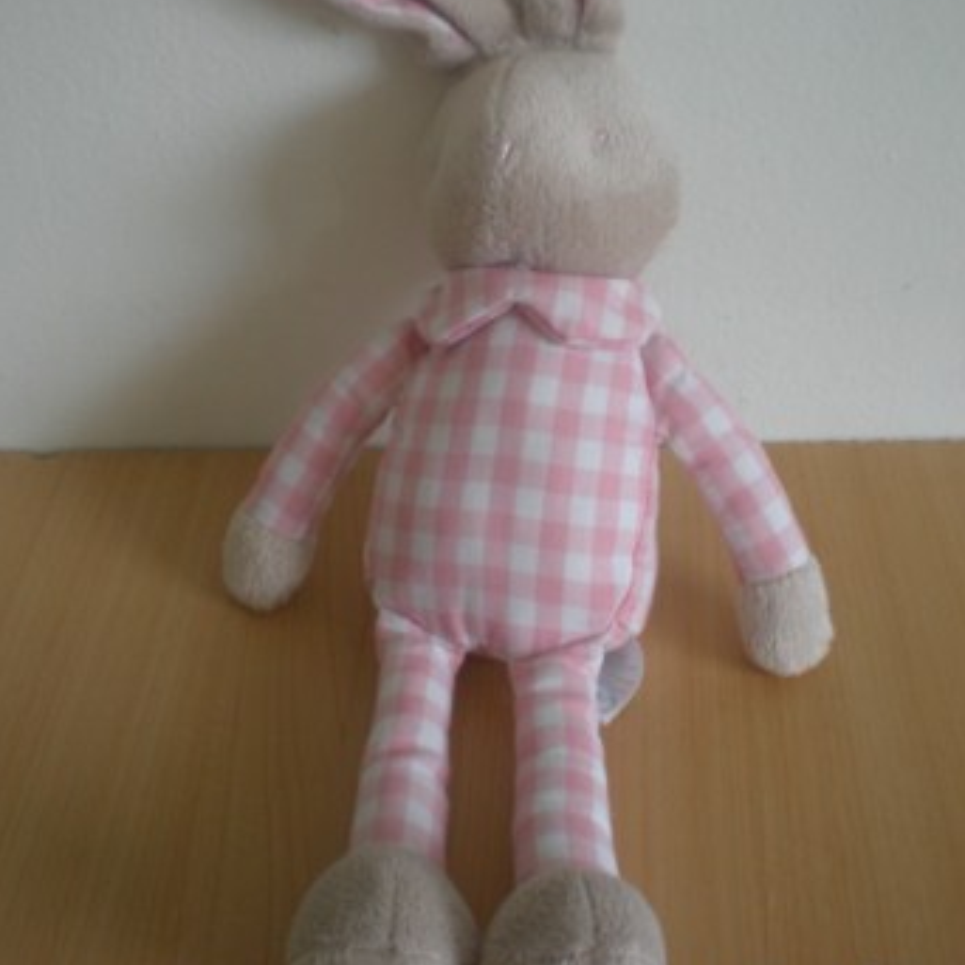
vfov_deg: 33.1
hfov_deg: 33.4
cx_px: 480
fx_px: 1609
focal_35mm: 51
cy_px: 327
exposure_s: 1/29.2
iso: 64
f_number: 3.1
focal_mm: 6.3
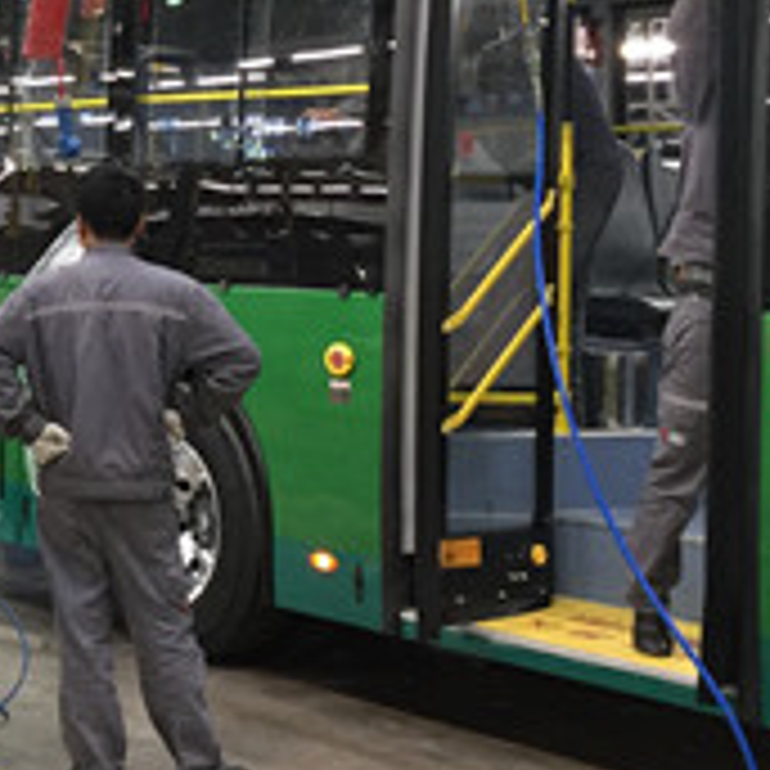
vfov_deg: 19.1
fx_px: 2265
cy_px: 144
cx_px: -153
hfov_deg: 18.3
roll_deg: -1.9
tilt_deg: +0.9
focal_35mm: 90
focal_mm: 4.15
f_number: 2.2
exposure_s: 1/33
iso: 160
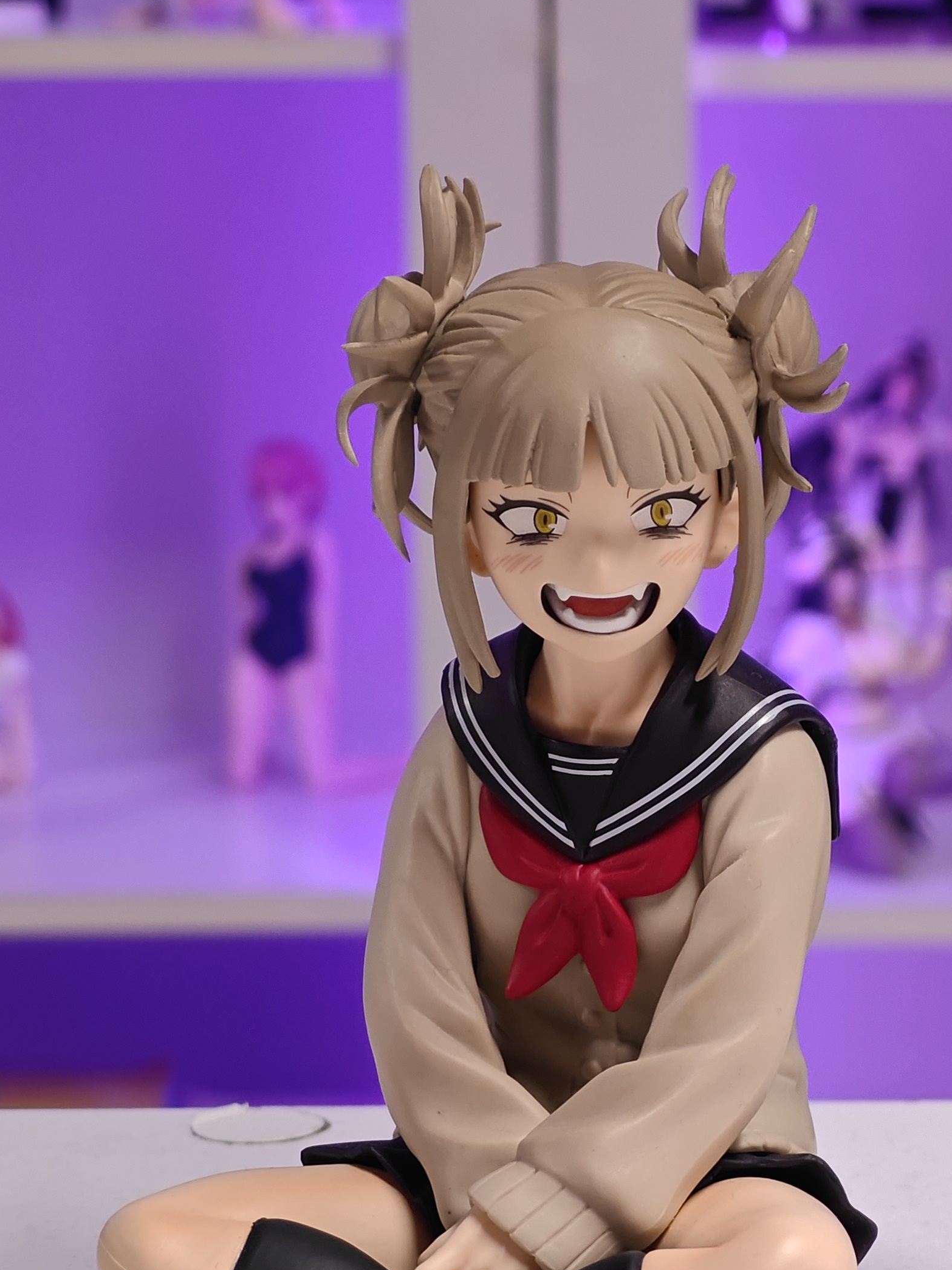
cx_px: 704
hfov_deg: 11.8
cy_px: 790
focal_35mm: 125
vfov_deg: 15.7
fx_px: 4583
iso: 640
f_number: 2.4
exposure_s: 1/33.3
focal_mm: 7.48
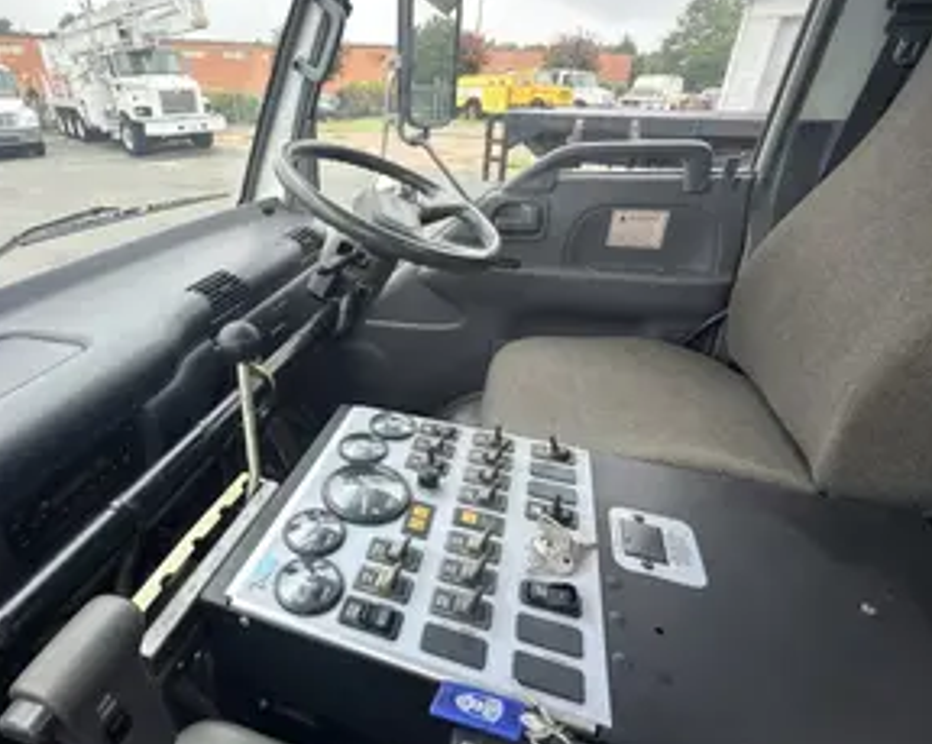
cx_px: 353
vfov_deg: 70.8
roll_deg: -0.7
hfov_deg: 81.8
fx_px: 524
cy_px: 359
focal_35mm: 19
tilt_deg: -27.5
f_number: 2.2
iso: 32
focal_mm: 2.22
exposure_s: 1/121
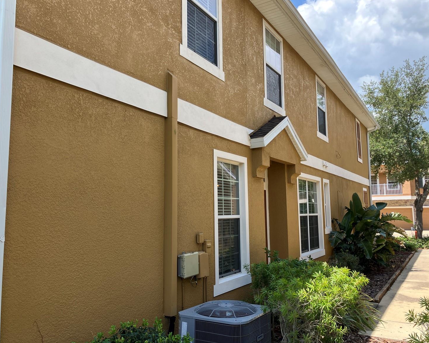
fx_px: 381
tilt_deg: +6.6
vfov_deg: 48.5
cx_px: 215
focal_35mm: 30
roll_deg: +0.8
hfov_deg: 58.8
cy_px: 171
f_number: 1.8
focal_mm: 3.99
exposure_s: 1/552
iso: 32
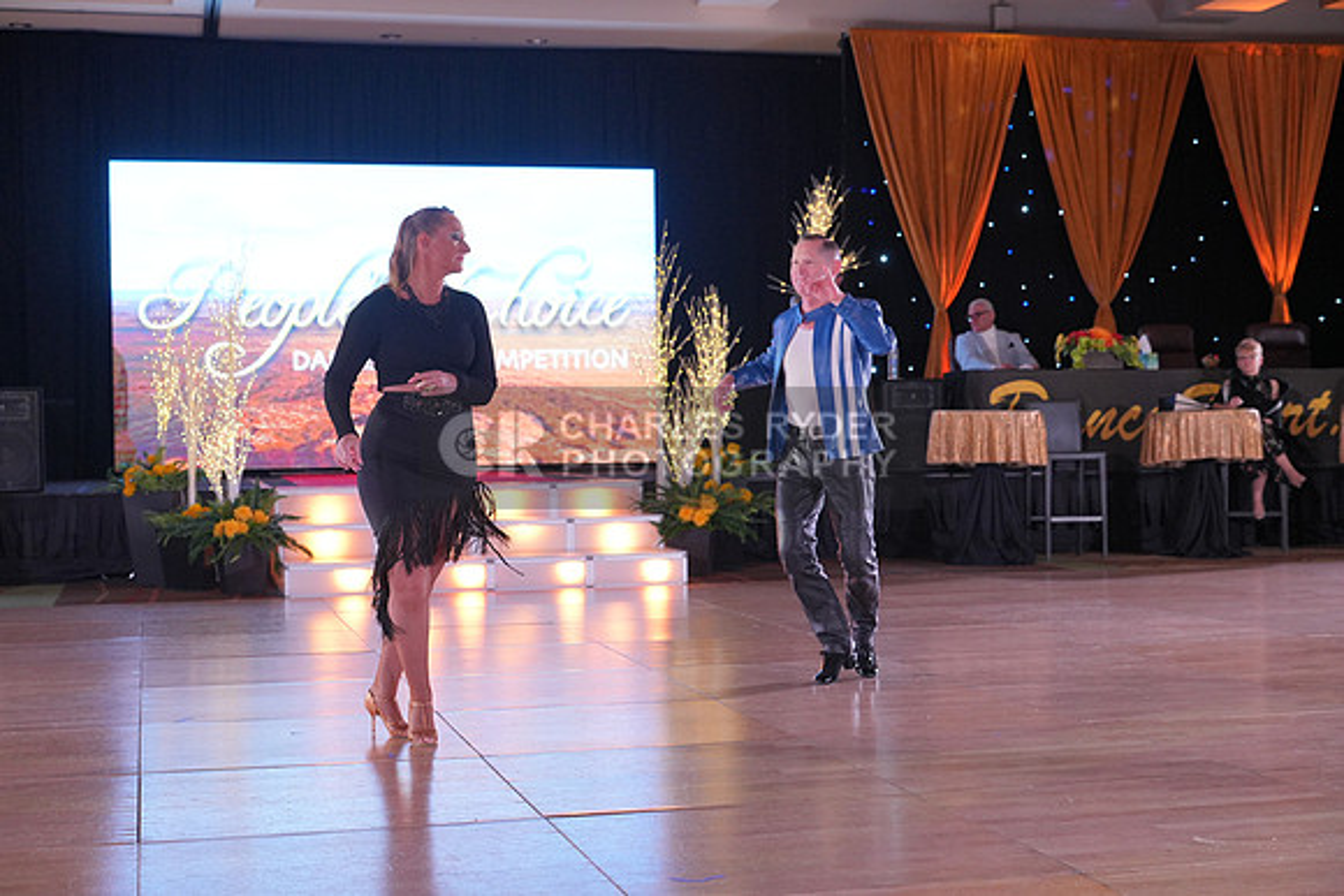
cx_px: 672
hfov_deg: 36.9
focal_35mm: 54
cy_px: 448
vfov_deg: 25.1
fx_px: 2016
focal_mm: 54
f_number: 4
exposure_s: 1/400
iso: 2000
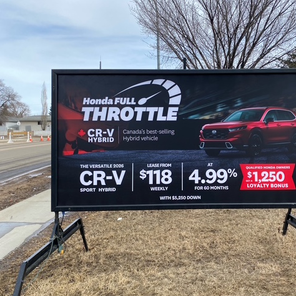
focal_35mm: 31
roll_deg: -1.7
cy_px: 149
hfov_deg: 51.9
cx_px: 189
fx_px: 300
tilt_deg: -2.4
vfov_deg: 52.5
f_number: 1.8
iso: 32
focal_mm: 4.25
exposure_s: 1/1961
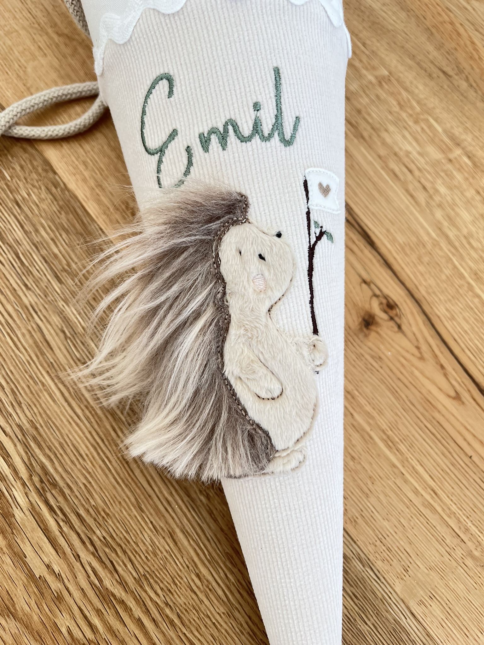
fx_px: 485
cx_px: 242
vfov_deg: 67.3
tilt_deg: -70.2
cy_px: 322
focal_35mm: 26
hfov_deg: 53.1
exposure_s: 1/100
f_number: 1.6
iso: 125
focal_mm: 5.1
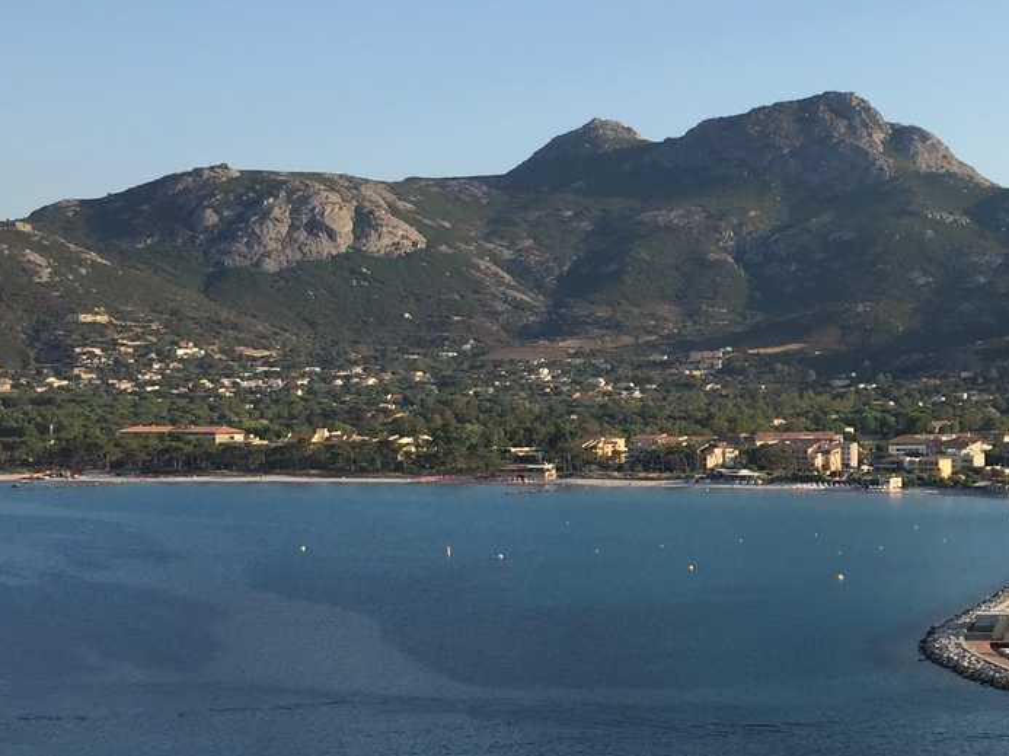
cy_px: 335
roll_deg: -0.3
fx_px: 1952
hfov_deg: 27.6
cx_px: 967
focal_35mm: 67
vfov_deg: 21.9
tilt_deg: +0.4
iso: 32
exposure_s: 1/1041
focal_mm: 4.15
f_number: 2.2
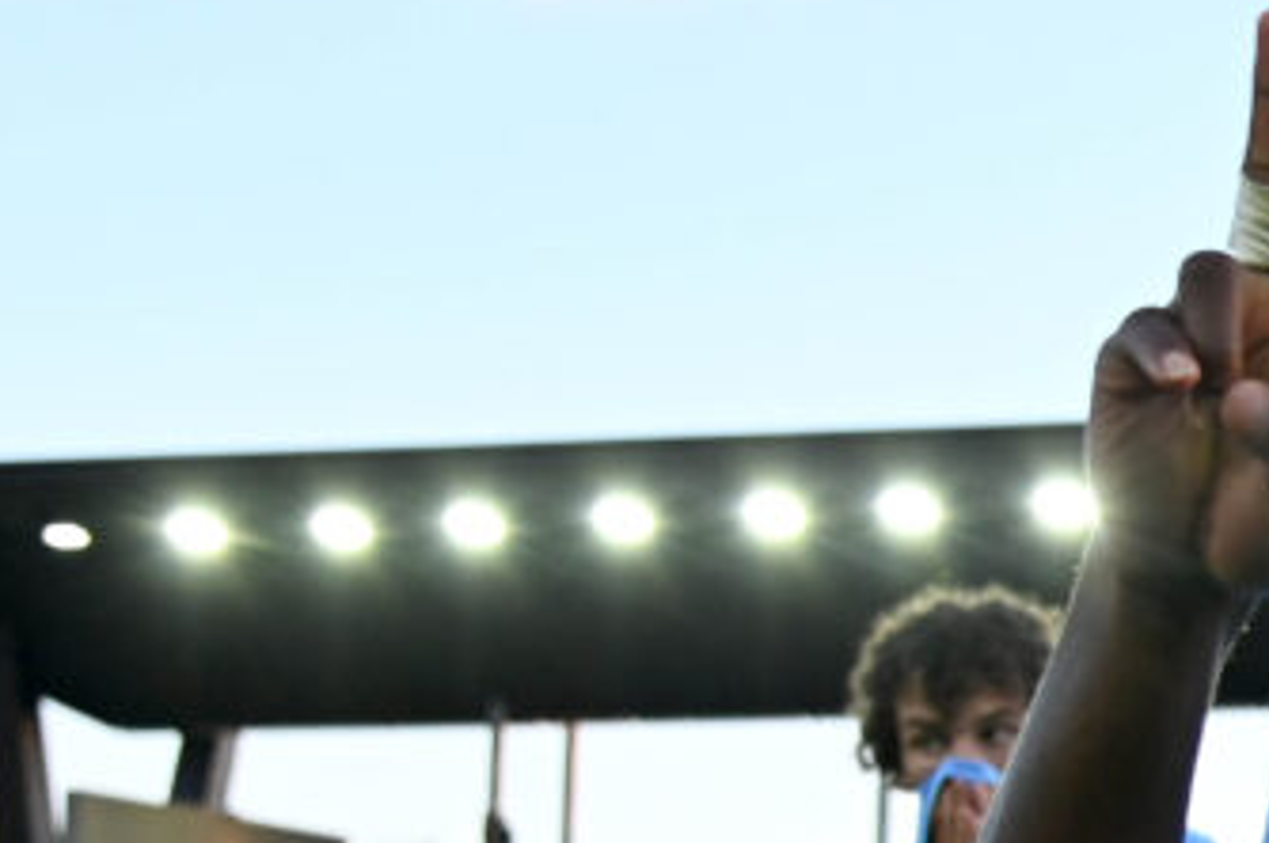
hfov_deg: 19.7
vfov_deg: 14.6
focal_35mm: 92
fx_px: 3240
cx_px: 1809
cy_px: 841
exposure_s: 1/640
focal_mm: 30
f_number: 4
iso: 1000
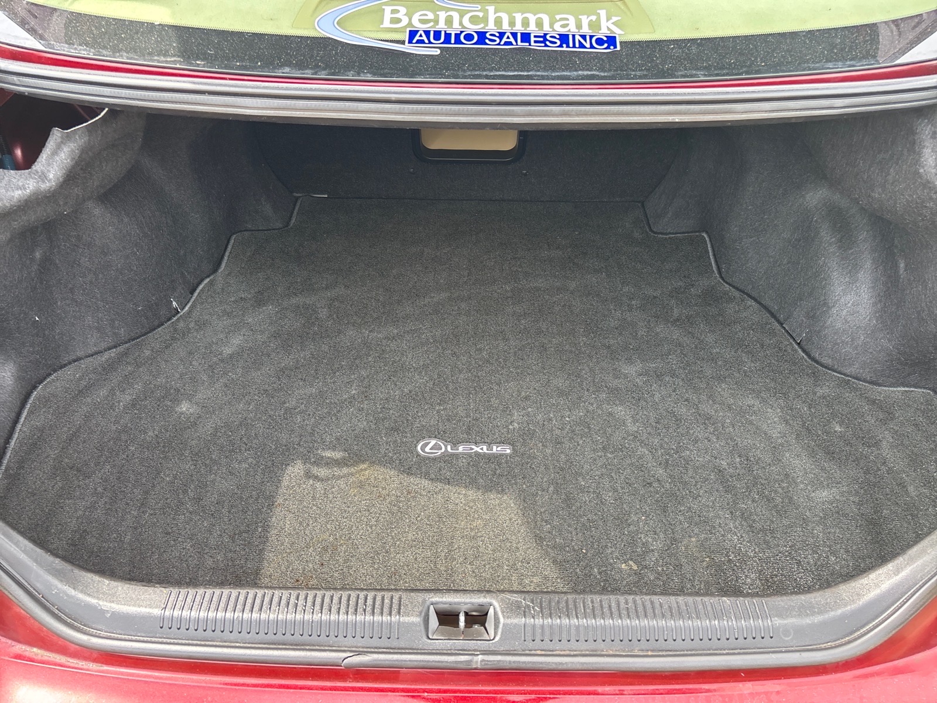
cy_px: 352
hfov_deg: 67.3
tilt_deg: -41.2
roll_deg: +2.6
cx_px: 468
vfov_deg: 53.1
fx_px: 704
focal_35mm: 26
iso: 64
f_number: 1.6
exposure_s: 1/121
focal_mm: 5.96
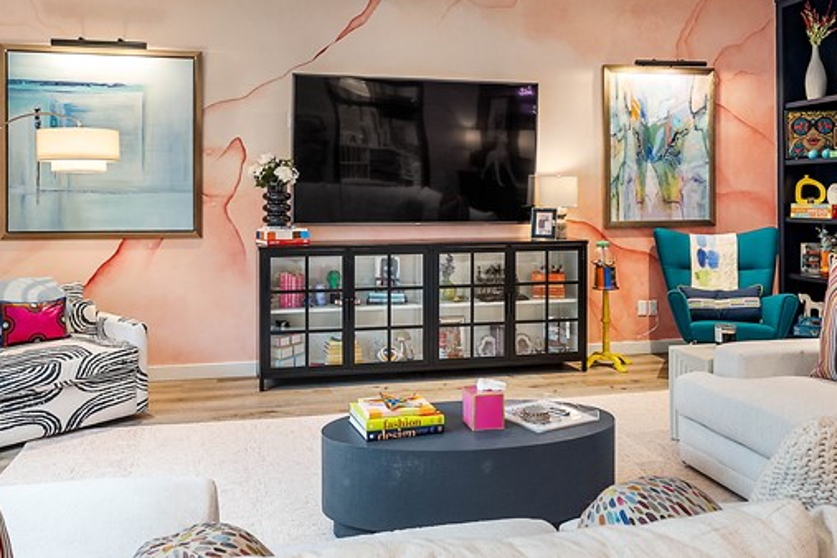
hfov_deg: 61.8
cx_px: 381
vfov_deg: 43.1
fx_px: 697
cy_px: 192
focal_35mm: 30
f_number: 8
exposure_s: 1/3
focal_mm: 14
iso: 800
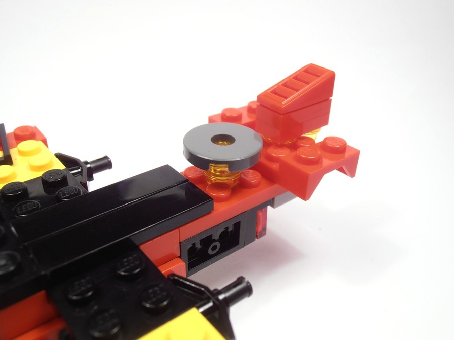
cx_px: 227
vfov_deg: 38.7
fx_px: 485
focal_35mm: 37
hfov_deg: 50.1
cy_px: 170
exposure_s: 1/50
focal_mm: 6.61
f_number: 3.9
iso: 80
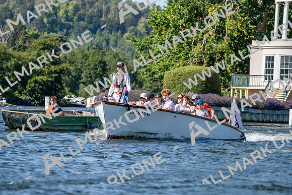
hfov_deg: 10.3
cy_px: 98
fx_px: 1623
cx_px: 146
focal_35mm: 200
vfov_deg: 6.9
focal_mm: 200
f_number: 5.6
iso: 250
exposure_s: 1/1600
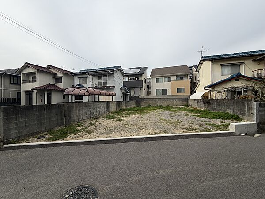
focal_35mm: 14
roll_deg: +0.6
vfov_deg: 85.7
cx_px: 132
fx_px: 107
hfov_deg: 102.1
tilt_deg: +1.9
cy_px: 100
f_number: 2.2
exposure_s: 1/770
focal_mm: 2.22
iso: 32
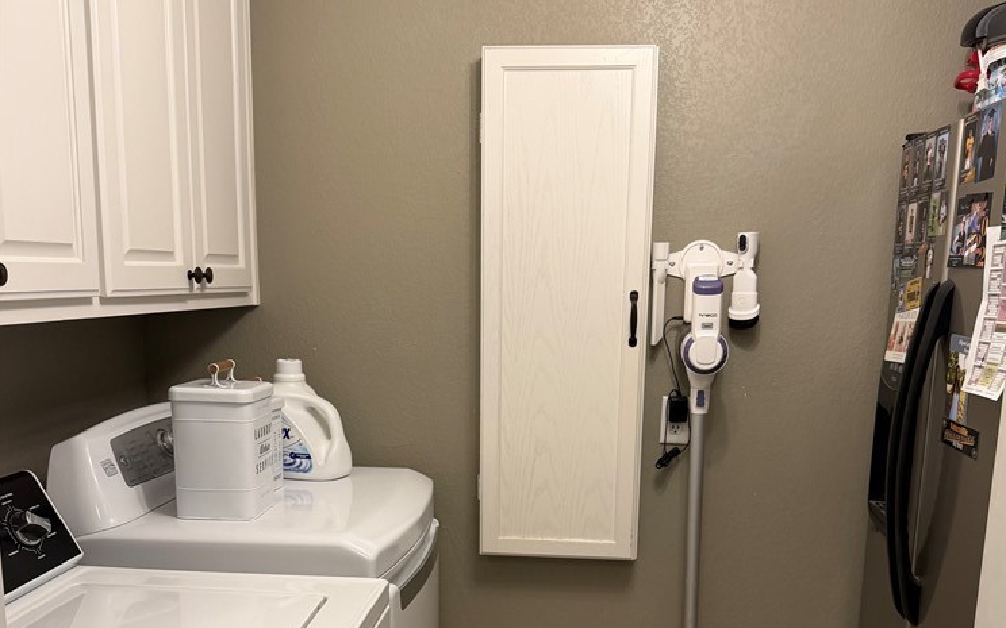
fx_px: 960
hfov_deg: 55.3
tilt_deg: -12.0
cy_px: 471
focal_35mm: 35
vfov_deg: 35.5
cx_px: 514
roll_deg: -1.8
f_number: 1.78
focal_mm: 6.76
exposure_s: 1/120
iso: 160
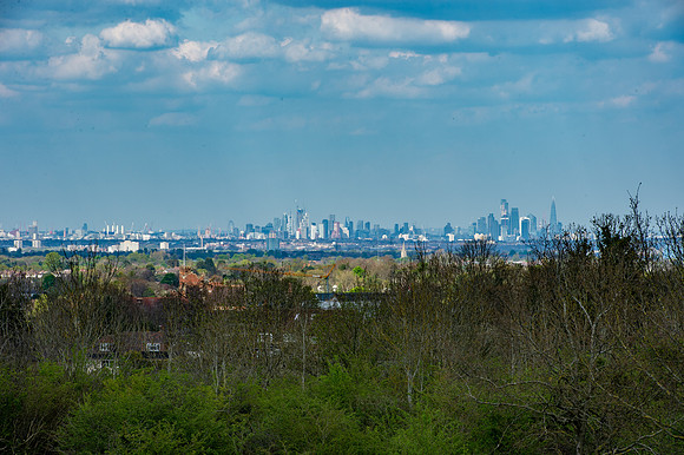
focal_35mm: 201
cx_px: 342
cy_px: 228
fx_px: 3823
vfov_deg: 6.8
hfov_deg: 10.2
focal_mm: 200
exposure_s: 1/100
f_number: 14
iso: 100
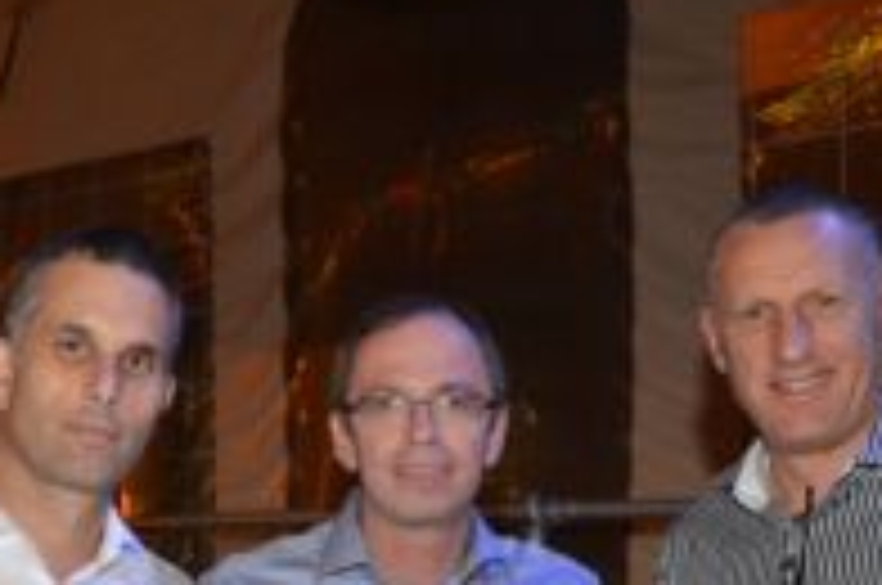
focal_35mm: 71
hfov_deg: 27.9
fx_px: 1737
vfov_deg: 18.4
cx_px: 182
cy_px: 634
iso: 800
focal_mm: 20
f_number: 4
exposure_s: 1/60
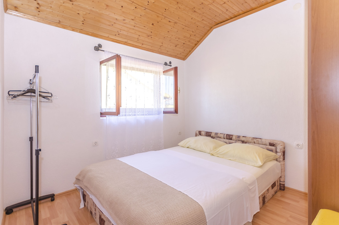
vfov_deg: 70.0
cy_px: 100
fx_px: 160
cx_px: 175
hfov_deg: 93.3
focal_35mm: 17
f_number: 4.5
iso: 200
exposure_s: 1/80
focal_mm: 10
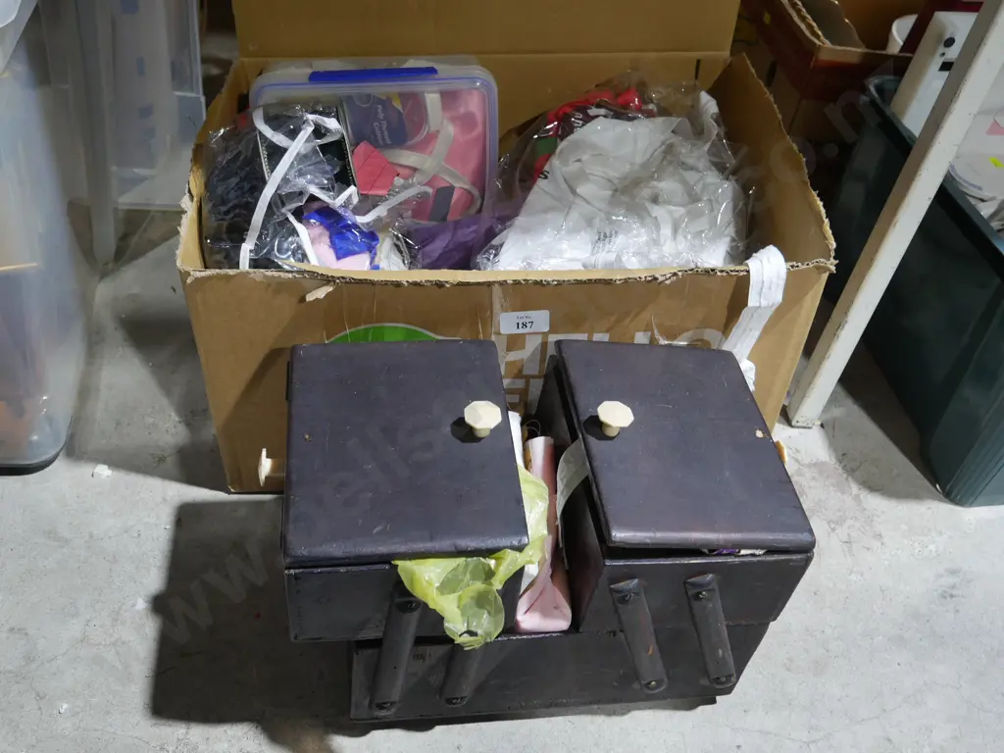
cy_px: 376
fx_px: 986
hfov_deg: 54.0
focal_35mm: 34
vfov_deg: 41.8
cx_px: 502
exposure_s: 1/60
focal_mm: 17
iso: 500
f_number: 4
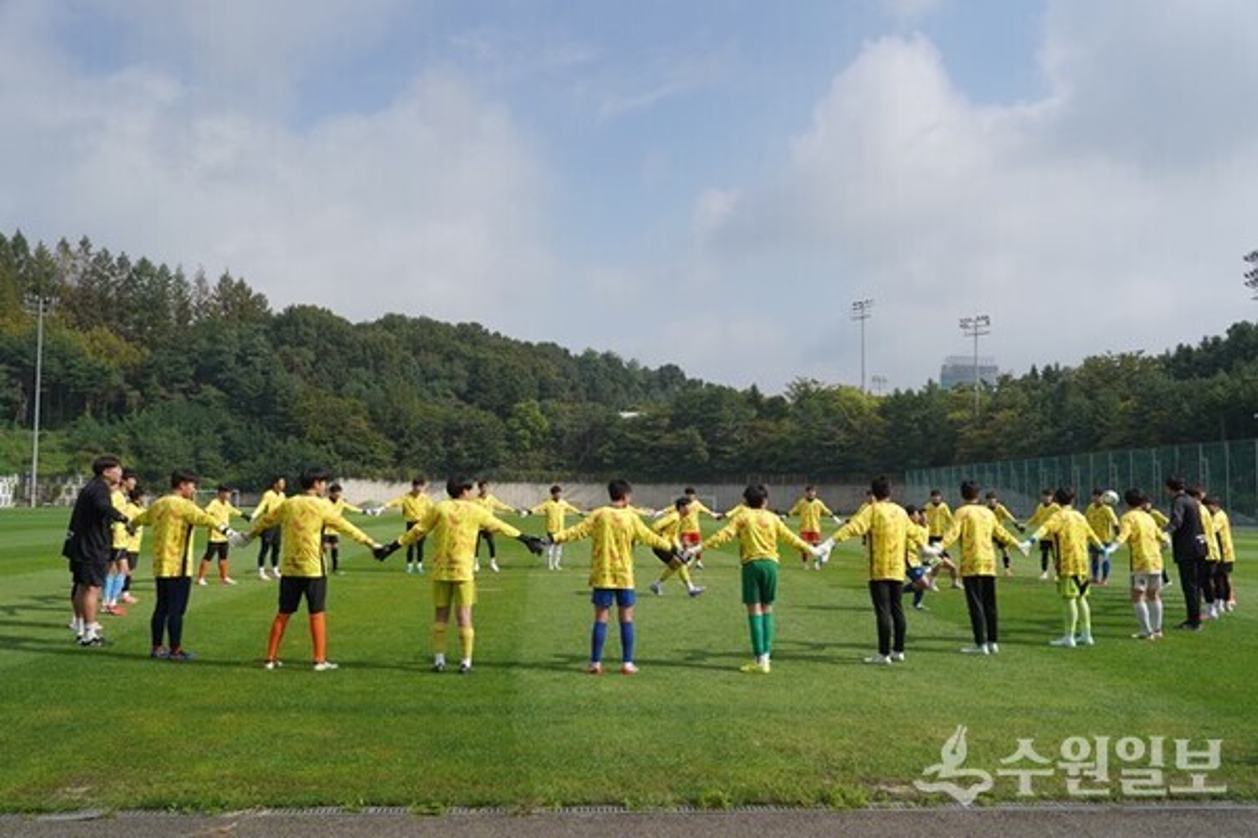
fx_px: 1083
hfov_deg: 60.3
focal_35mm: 31
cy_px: 419
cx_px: 629
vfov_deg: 42.3
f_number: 4
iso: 800
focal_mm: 31
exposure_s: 1/8000
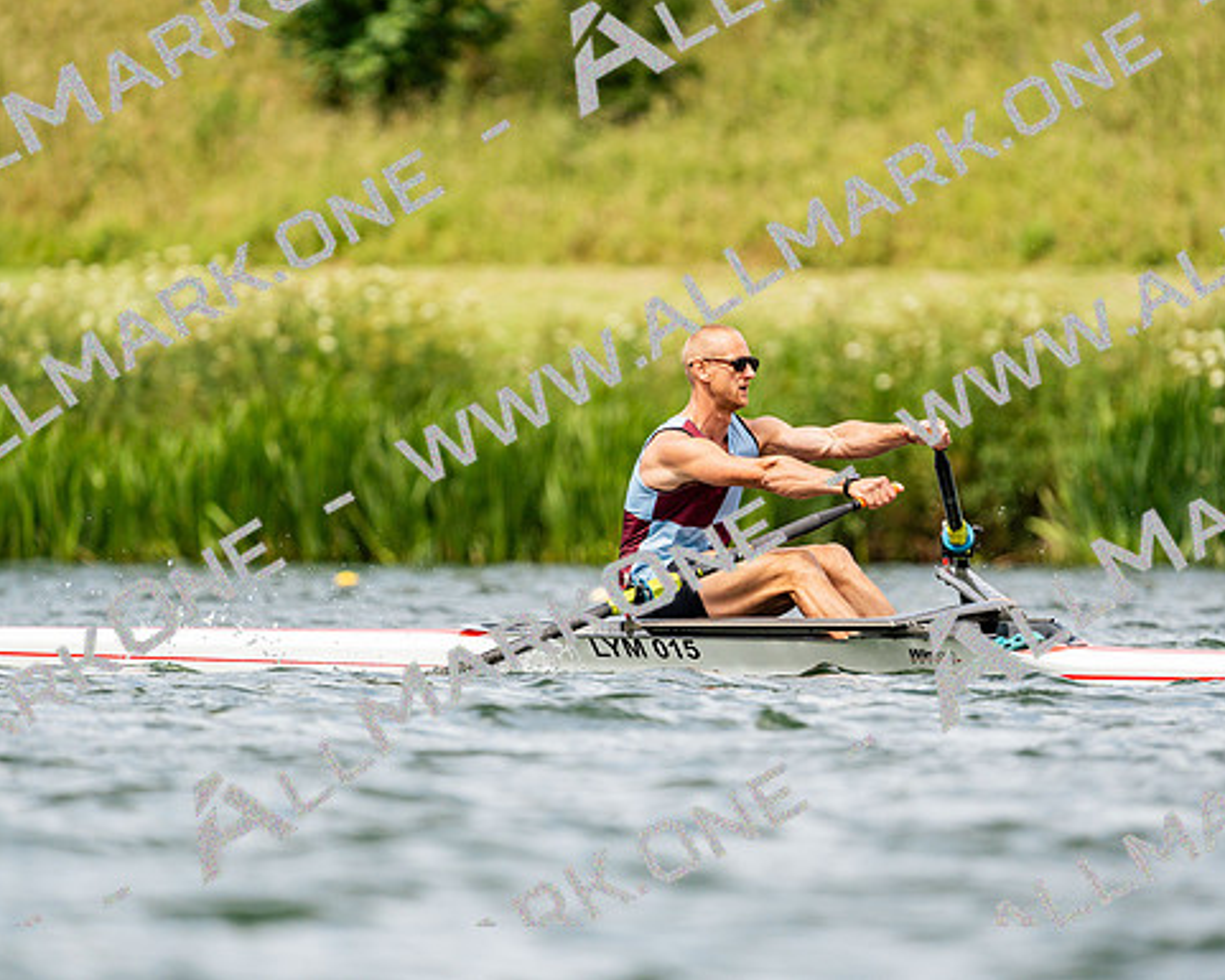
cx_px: 711
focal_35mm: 679
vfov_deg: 2.3
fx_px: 24622
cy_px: 490
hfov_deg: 2.8
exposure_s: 1/2000
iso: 400
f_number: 6.3
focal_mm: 600
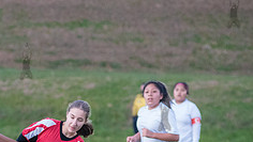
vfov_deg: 2.6
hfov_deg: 4.6
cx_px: 7
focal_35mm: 466
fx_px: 3128
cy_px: 131
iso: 2000
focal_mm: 145
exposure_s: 1/250
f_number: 4
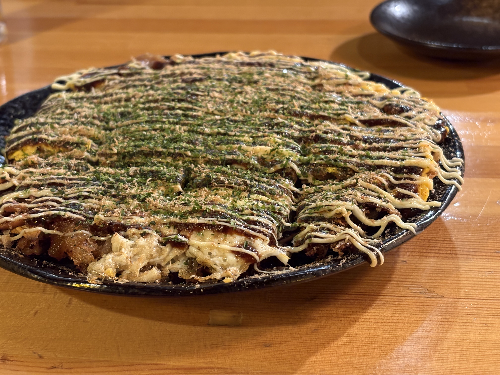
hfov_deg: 36.8
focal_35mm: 52
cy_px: 188
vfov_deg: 28.0
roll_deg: +2.7
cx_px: 250
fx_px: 751
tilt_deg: -29.8
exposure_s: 1/30
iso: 320
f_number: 1.6
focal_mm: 5.96
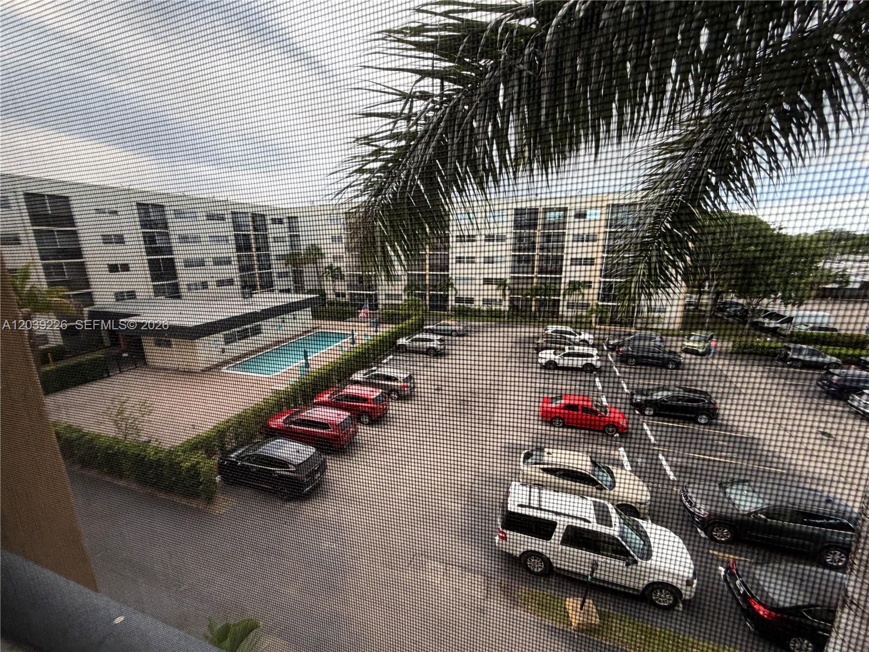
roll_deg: +0.6
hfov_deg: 102.1
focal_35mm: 14
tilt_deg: -14.5
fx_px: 351
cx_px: 434
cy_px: 326
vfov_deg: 85.7
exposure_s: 1/121
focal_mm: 2.22
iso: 125
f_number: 2.2
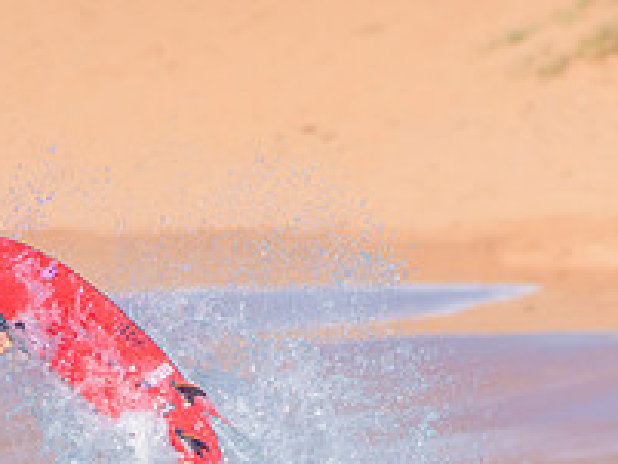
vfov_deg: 0.9
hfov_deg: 1.2
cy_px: 488
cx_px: 327
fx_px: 30422
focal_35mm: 1703
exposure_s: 1/2000
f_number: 5.6
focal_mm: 500
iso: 180
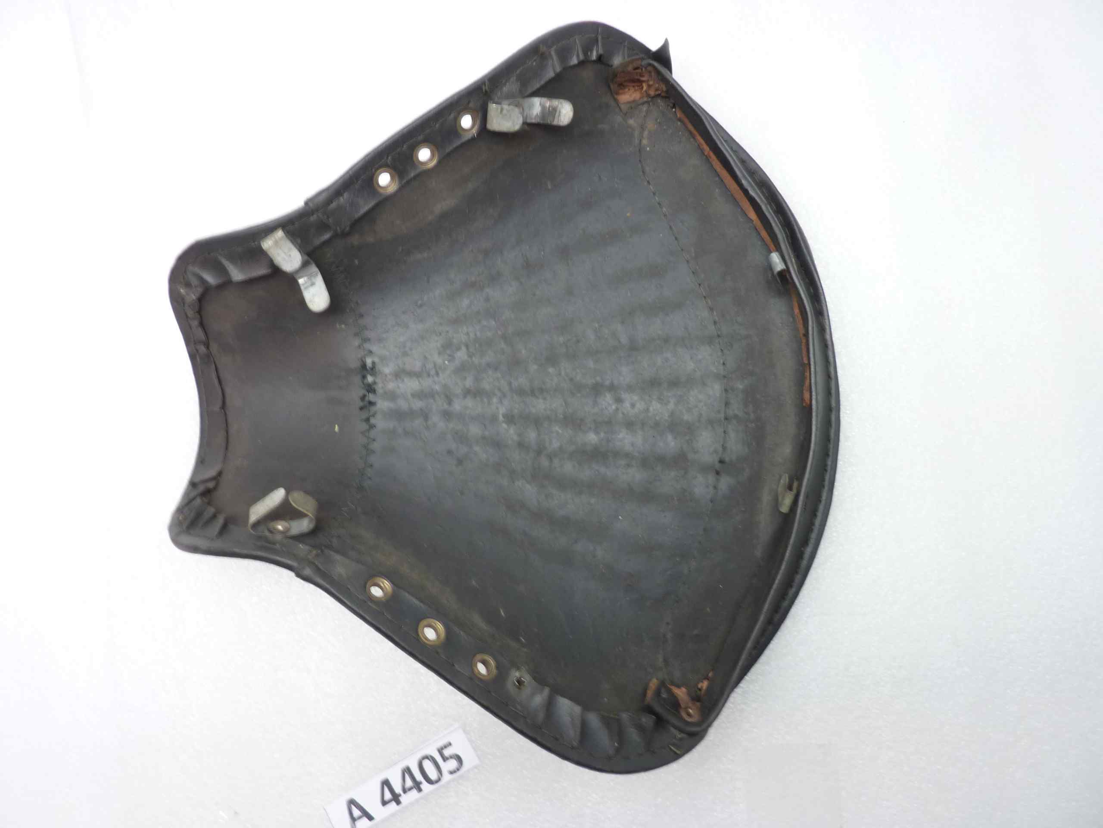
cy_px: 414
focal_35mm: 25
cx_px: 552
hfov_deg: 69.4
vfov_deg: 54.9
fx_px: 797
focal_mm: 4.1
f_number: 3.3
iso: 125
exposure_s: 1/8
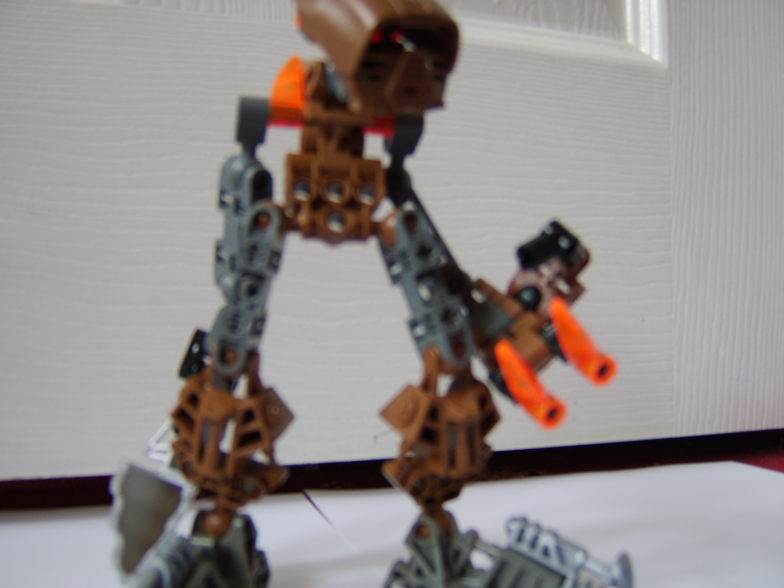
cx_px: 392
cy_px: 294
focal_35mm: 31
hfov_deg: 58.4
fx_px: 702
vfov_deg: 45.4
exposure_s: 1/32
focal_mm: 8.13
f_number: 2.7
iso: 71
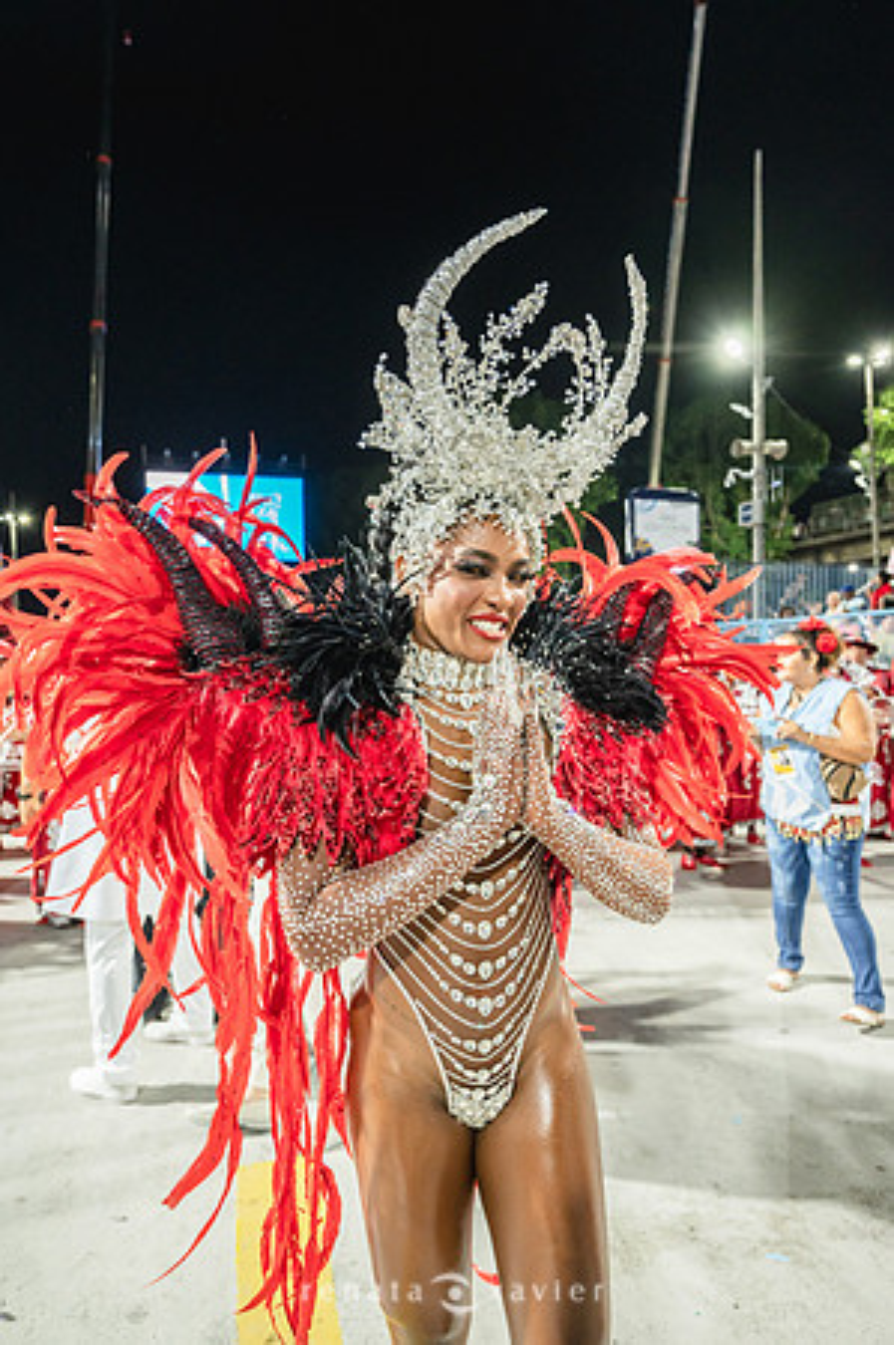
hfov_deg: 59.4
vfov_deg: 81.3
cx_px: 447
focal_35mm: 21
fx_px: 784
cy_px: 672
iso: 2200
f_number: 4
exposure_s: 1/320
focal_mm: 21
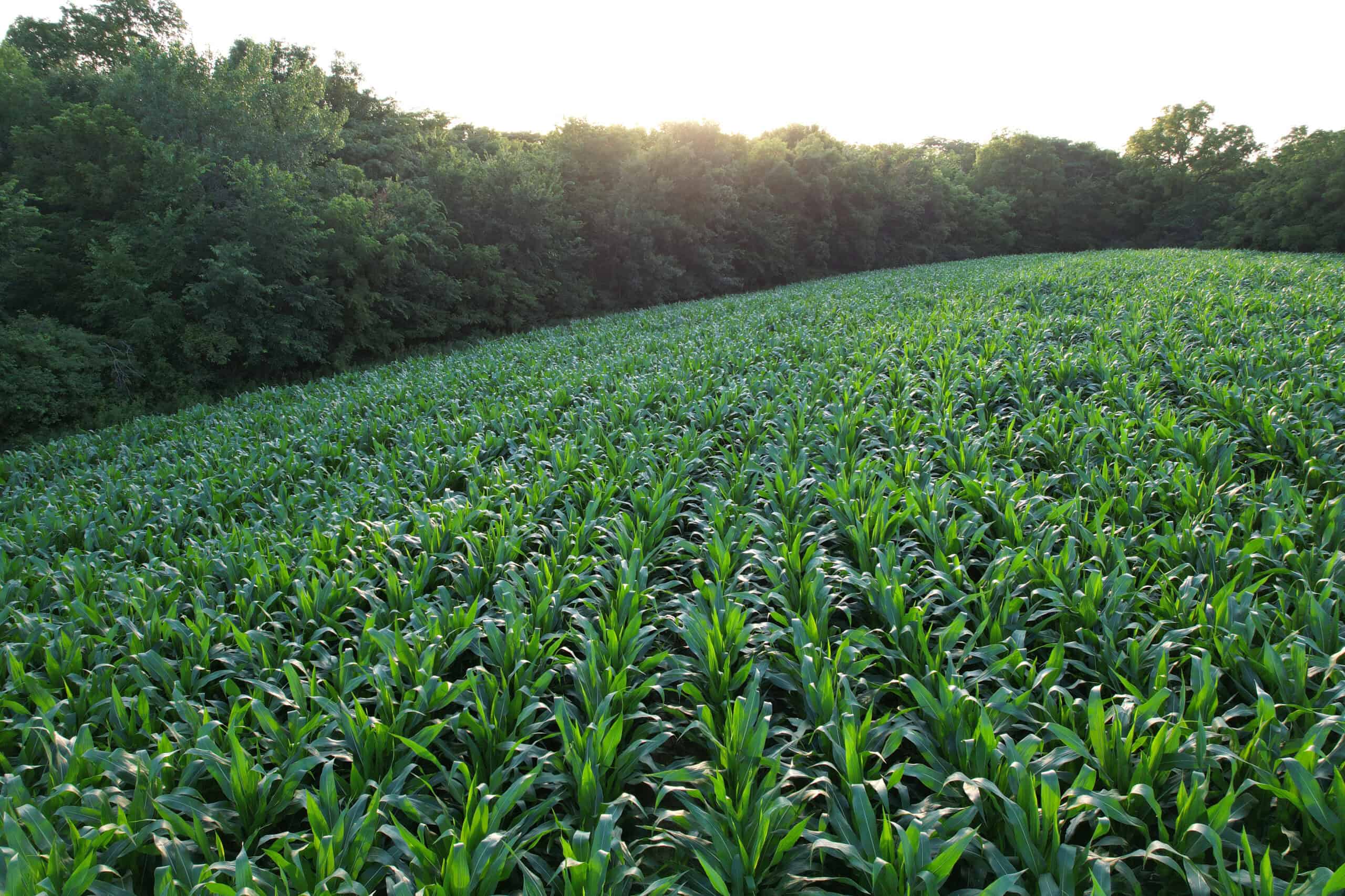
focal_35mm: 22
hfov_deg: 78.6
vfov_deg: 57.2
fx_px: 822
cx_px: 672
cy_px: 448
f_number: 2.8
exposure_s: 1/200
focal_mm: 8.4
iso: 100
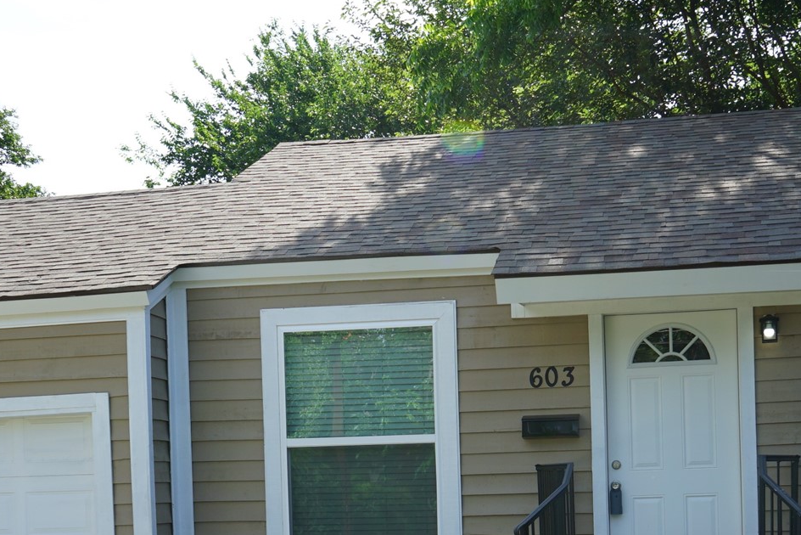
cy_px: 555
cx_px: 380
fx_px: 1536
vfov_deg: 19.1
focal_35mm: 69
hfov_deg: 29.2
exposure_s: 1/100
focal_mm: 30
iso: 100
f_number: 9
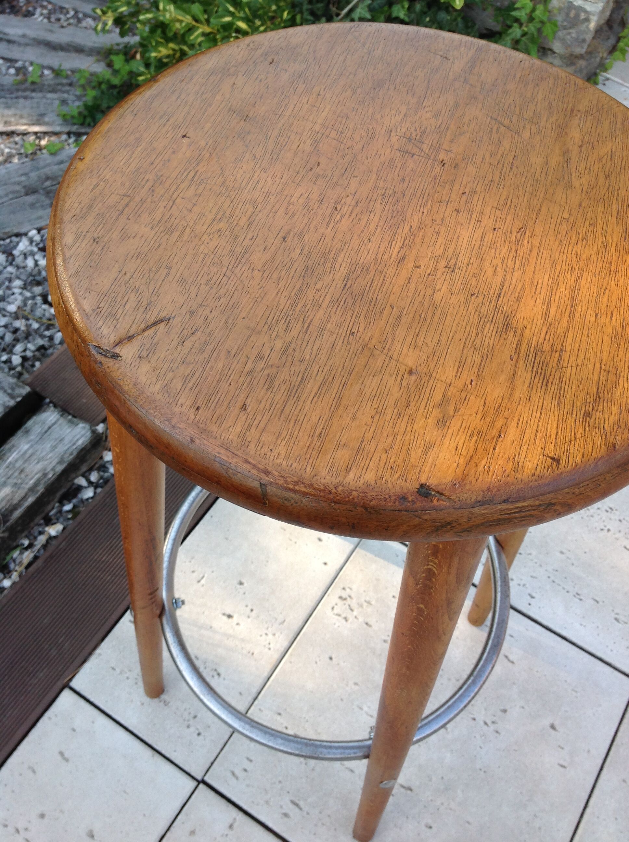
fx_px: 850
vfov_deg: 52.7
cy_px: 421
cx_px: 314
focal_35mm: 35
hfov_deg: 40.6
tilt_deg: -57.3
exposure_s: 1/252
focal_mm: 4.28
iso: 50
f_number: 2.4
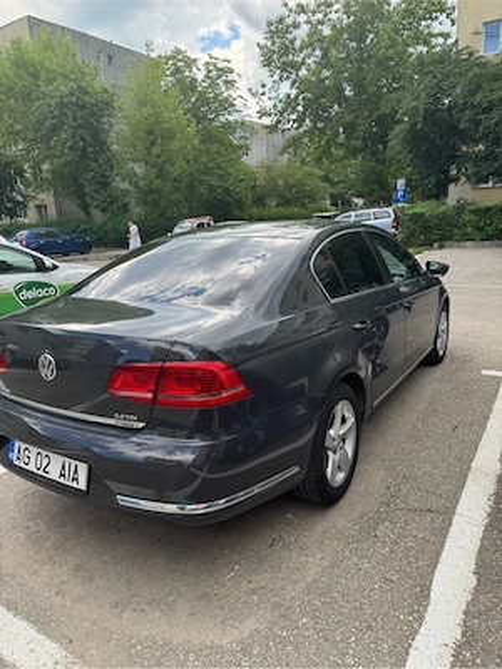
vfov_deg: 71.6
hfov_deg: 56.8
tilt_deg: -14.0
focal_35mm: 24
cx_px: 251
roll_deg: +2.4
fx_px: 464
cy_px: 334
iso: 80
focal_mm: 6.76
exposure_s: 1/792
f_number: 1.78
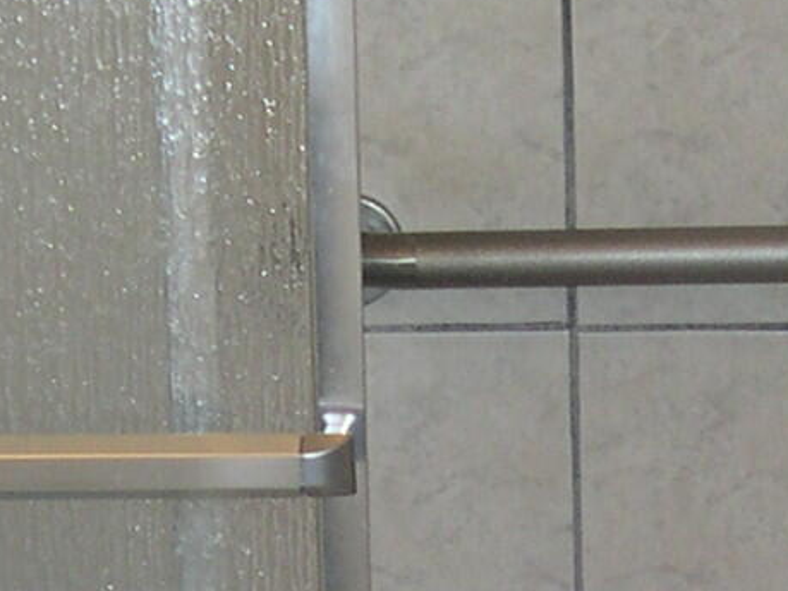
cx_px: 536
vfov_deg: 7.9
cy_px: 586
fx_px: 4279
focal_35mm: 188
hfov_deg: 10.5
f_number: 2.8
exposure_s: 1/60
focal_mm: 8
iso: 100
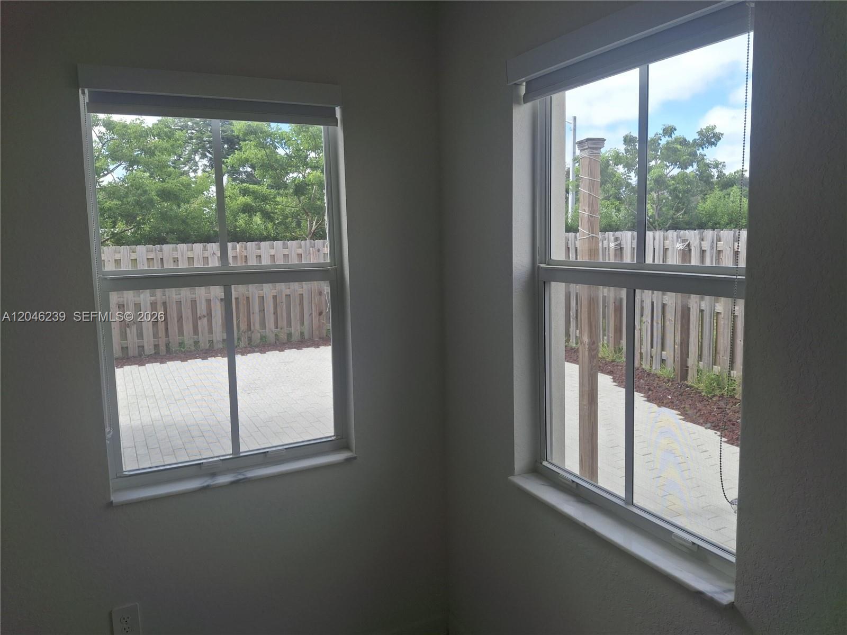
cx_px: 424
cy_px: 318
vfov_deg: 54.9
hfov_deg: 69.4
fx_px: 612
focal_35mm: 25
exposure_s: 1/263
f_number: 1.8
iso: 25
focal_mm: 4.69
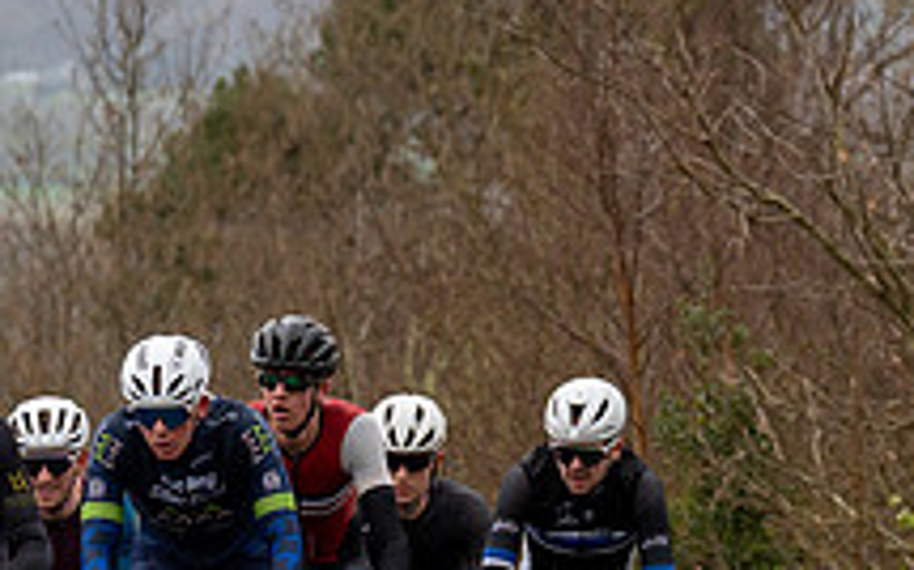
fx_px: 10504
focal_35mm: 422
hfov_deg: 5.0
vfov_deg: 3.1
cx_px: -92
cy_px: 464
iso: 500
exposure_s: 1/1000
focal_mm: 100
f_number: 4
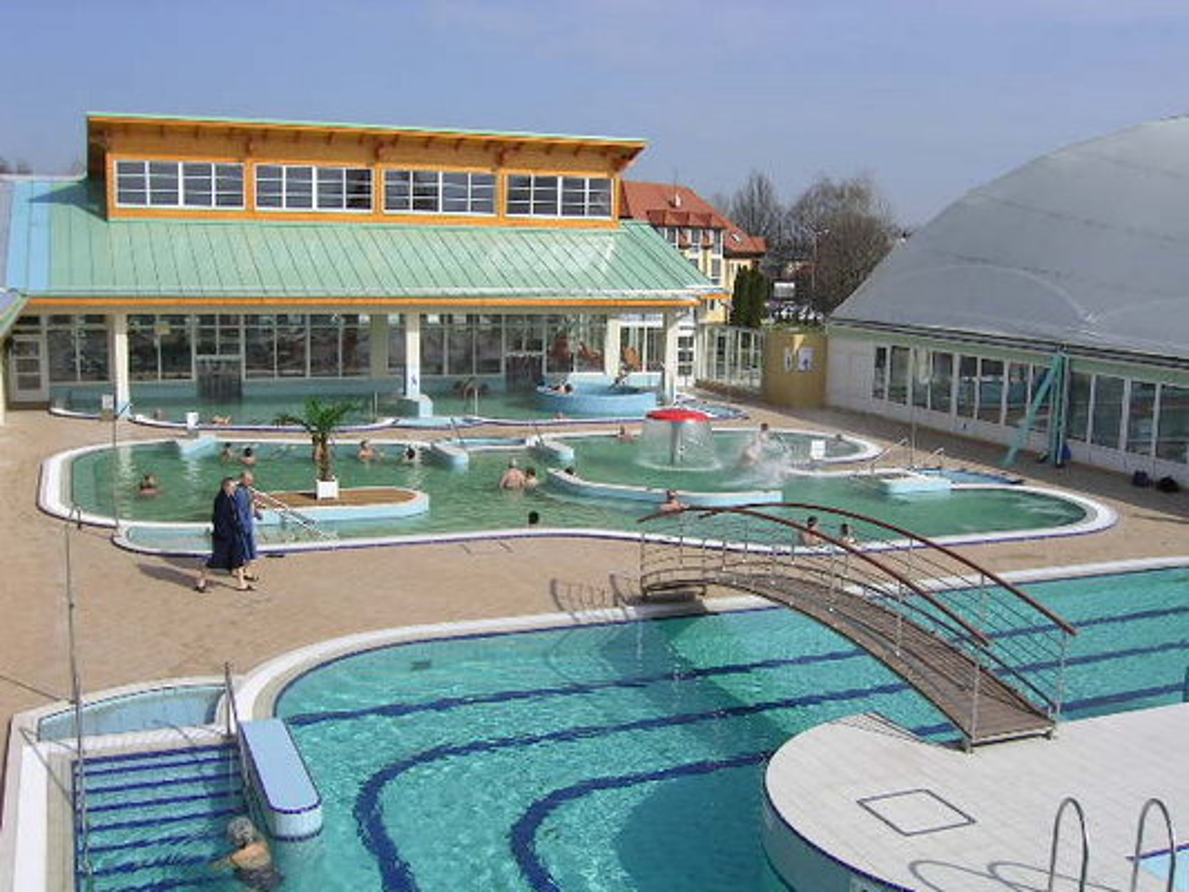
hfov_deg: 51.3
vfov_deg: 39.7
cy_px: 446
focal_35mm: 36
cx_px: 594
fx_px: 1237
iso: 50
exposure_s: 1/600
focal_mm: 5.6
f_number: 4.8
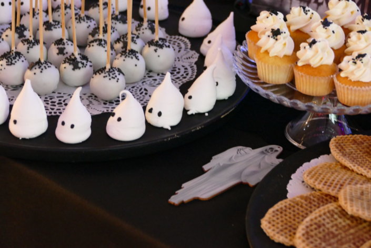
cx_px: 186
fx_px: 1391
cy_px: 124
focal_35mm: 135
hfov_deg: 15.2
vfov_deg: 10.2
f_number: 3.9
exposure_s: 1/5
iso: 2000
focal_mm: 49.07
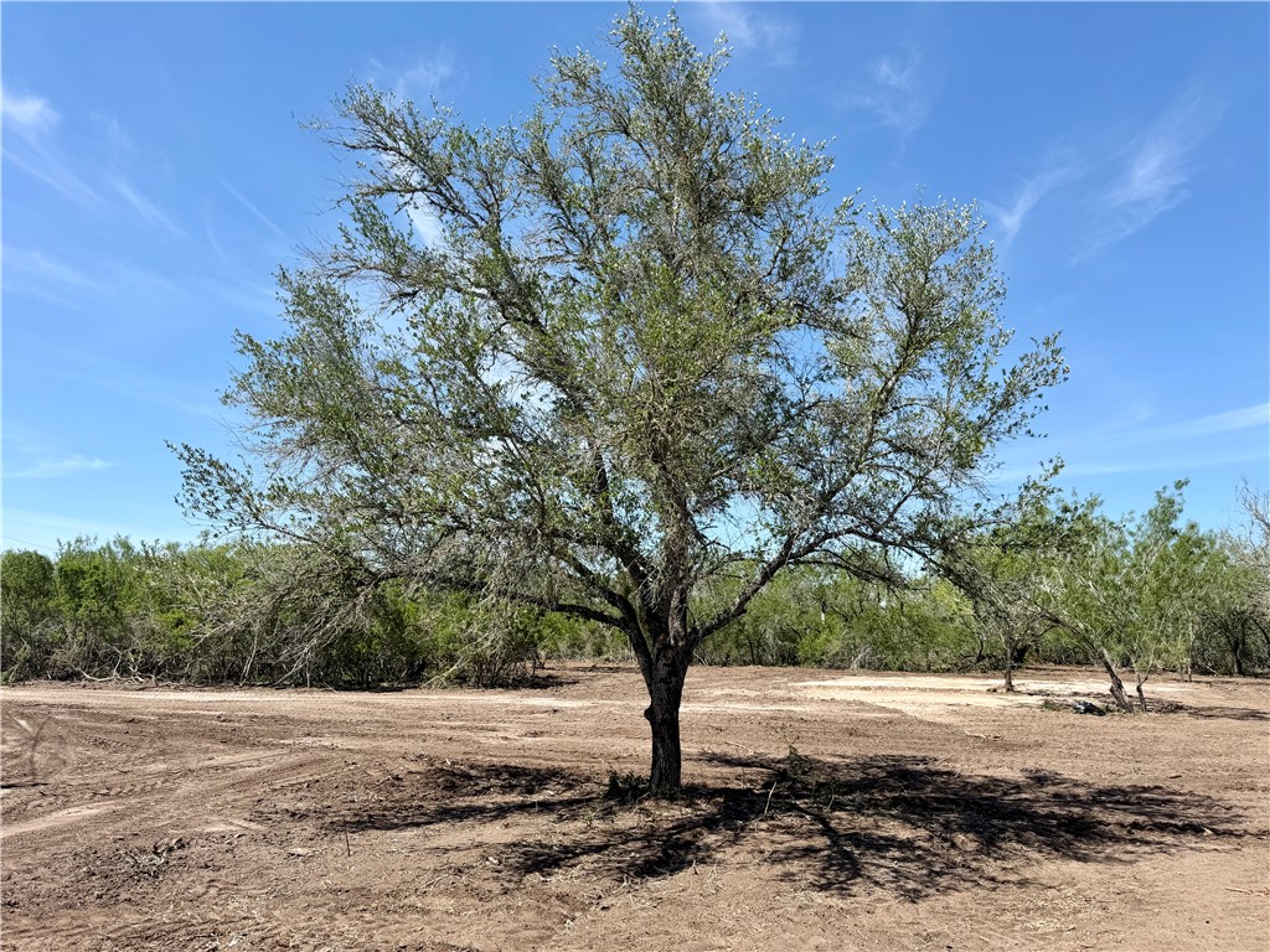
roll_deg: -1.1
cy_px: 476
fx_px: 881
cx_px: 635
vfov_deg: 56.8
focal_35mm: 24
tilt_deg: +7.7
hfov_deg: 71.6
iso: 80
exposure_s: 1/3759
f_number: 1.78
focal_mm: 6.76
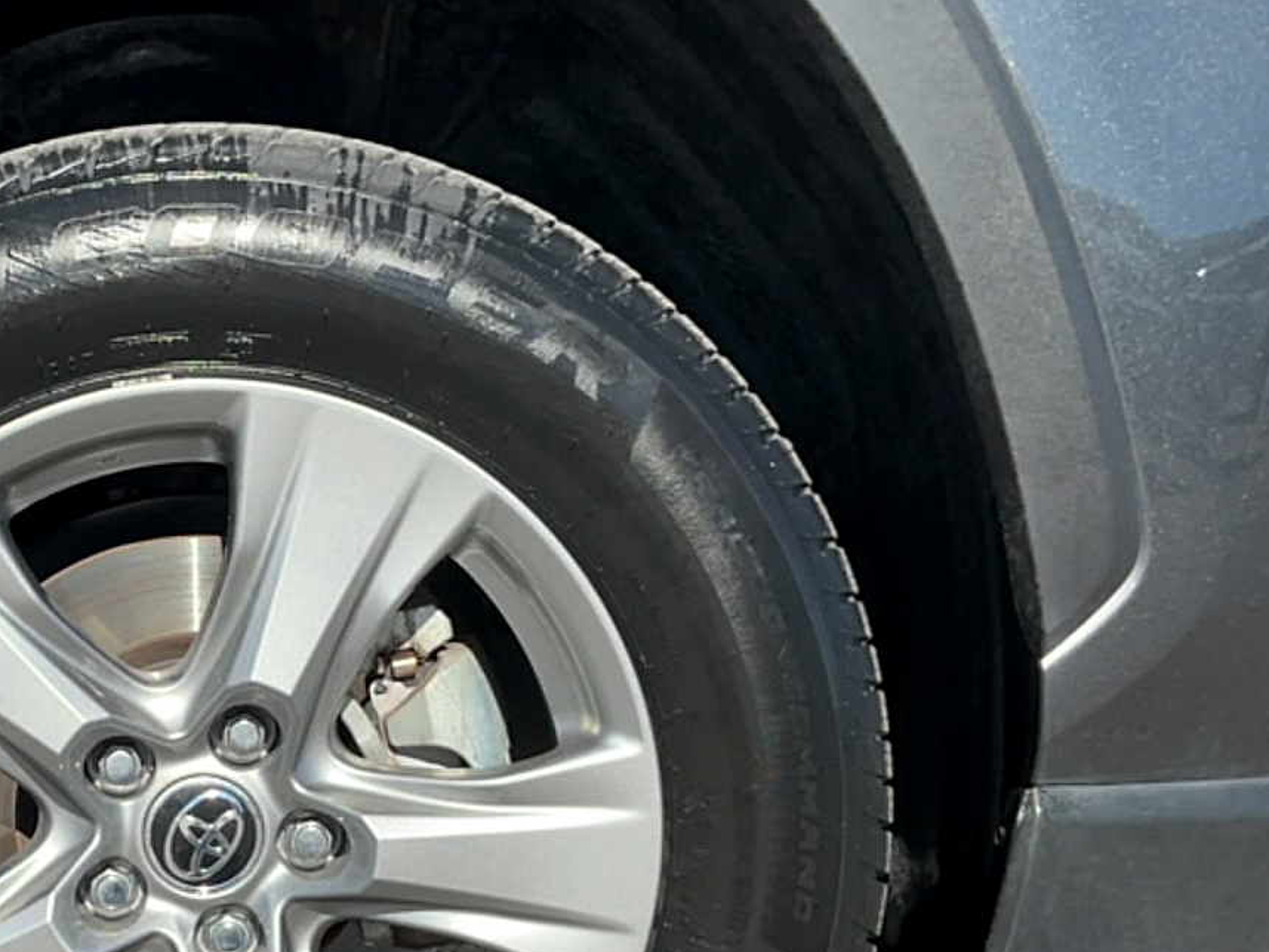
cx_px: 153
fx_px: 2053
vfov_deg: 25.4
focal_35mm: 56
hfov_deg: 32.8
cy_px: 829
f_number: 1.8
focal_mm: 3
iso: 25
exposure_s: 1/1144
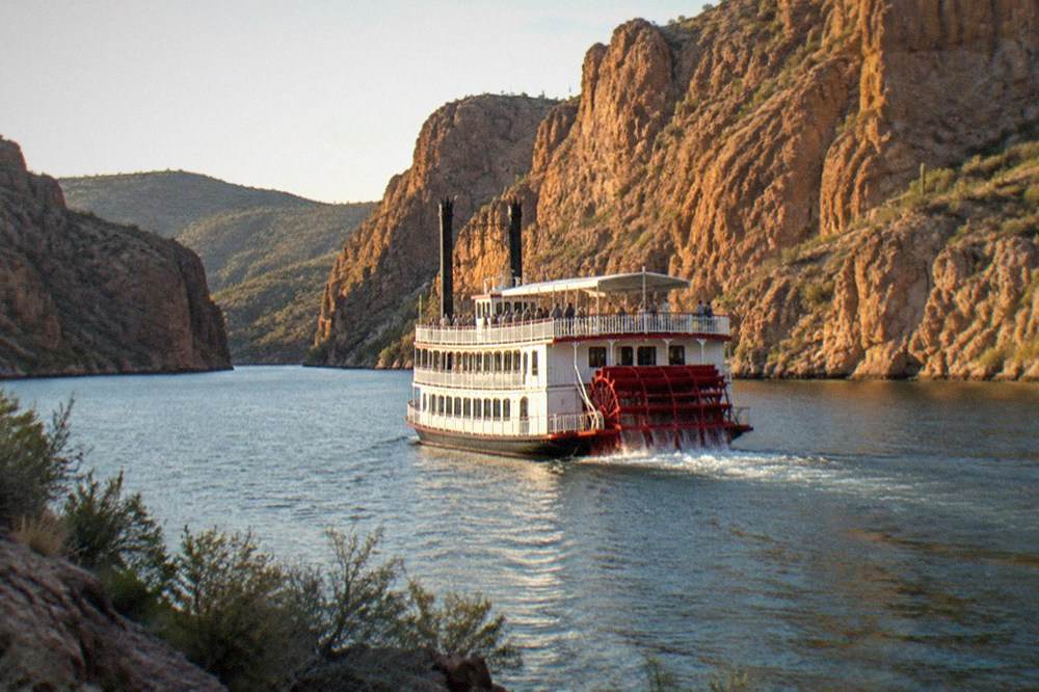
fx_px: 1154
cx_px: 520
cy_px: 346
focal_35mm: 40
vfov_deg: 33.4
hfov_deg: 48.5
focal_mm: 40
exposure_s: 1/1250
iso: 500
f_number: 5.6
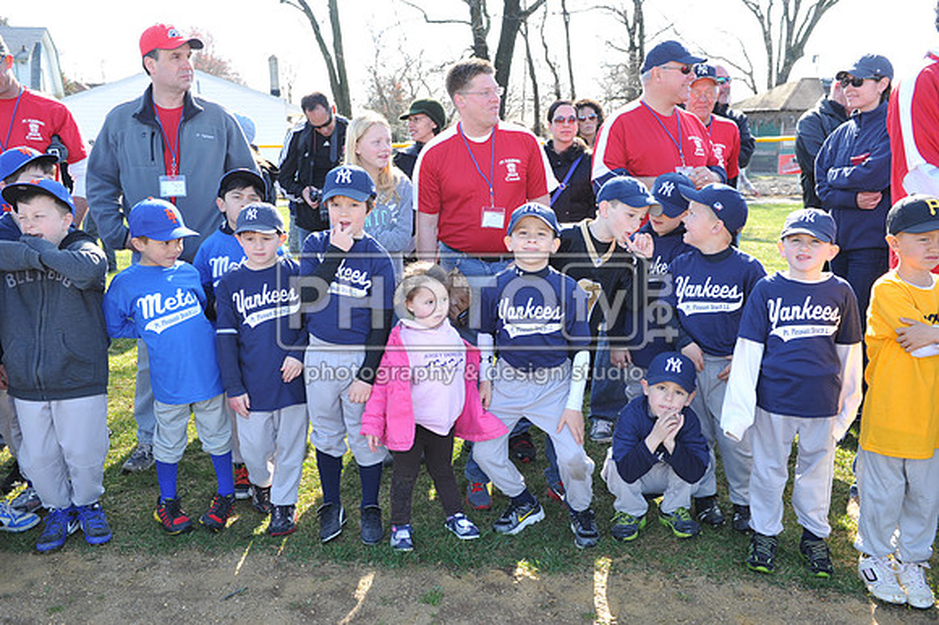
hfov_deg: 55.8
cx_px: 470
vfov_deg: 38.8
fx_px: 886
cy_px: 312
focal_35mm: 34
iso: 200
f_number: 5
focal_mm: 34
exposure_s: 1/125
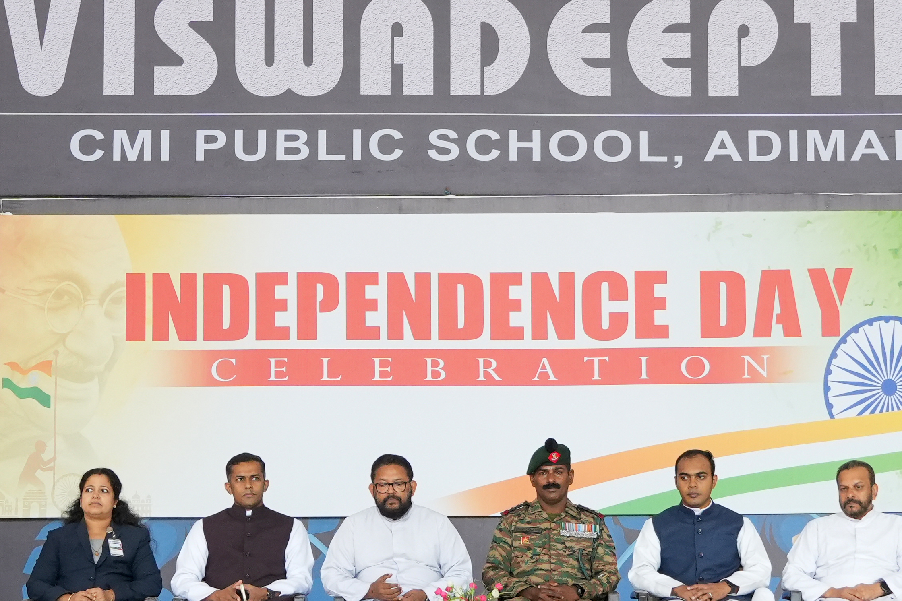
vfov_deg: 14.3
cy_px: 421
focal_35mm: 95
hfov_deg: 21.3
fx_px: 2390
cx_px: 549
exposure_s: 1/200
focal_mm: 23
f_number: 4
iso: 1250
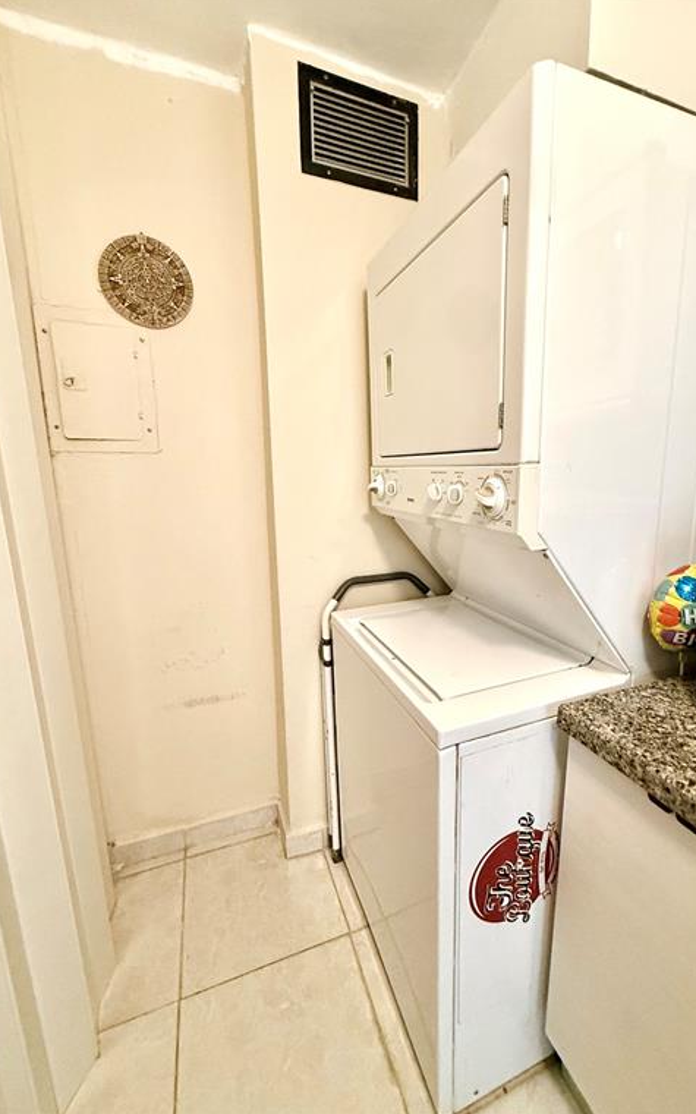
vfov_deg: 101.5
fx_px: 455
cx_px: 384
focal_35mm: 15
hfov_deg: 74.6
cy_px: 554
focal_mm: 2.22
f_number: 2.2
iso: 500
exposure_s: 1/60
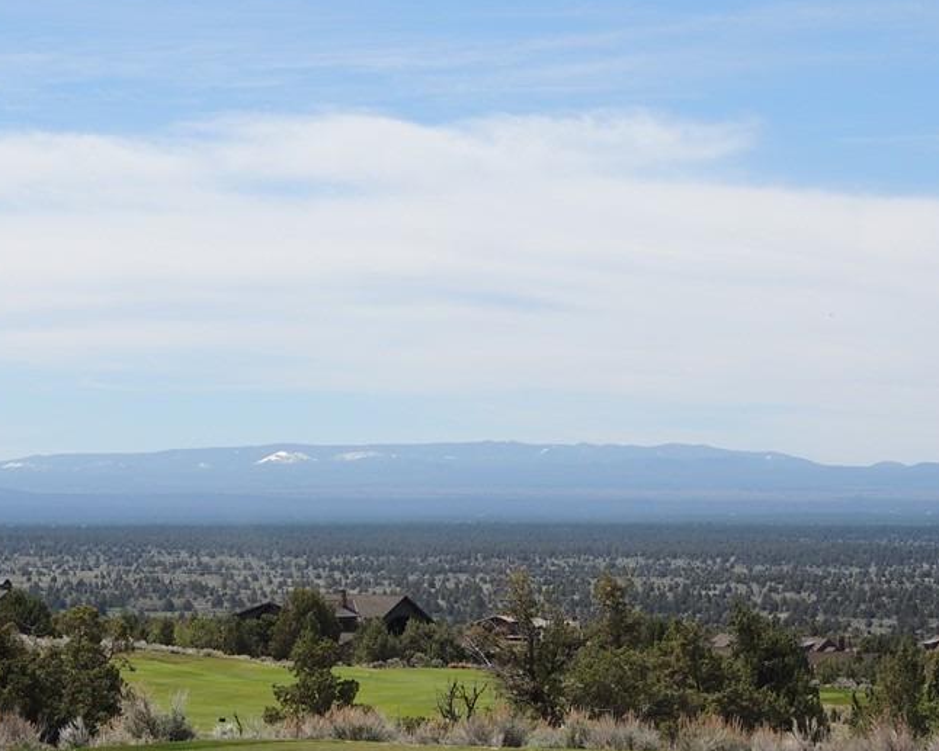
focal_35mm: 116
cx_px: 378
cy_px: 495
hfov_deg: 16.6
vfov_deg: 13.3
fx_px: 3224
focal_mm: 13.3
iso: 100
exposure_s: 1/1000
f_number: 3.9
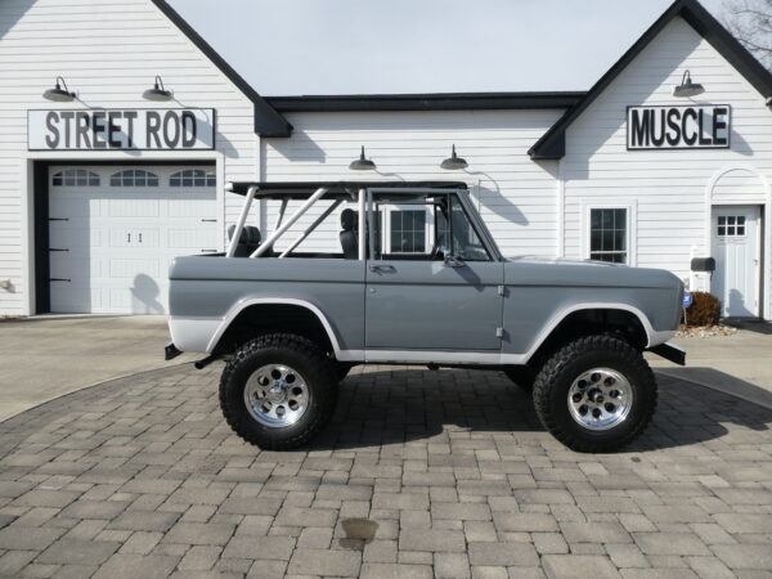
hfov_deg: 71.6
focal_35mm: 24
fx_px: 535
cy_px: 290
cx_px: 386
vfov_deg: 56.8
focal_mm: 4.3
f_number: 4
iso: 80
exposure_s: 1/800
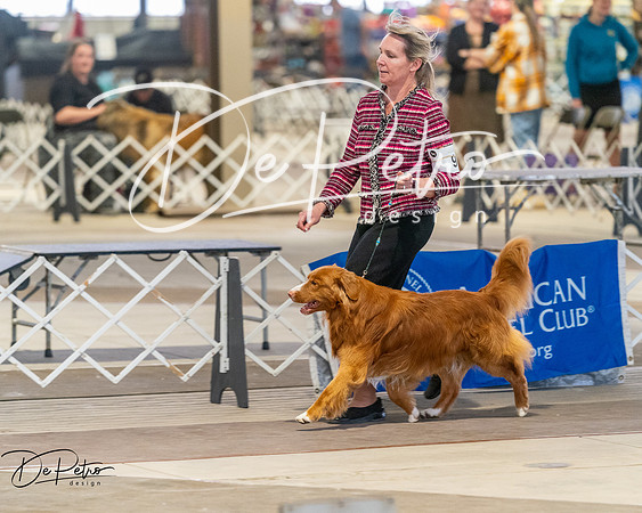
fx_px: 4171
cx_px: 321
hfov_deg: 8.8
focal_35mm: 220
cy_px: 256
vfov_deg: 7.0
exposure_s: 1/250
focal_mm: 195
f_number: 3.5
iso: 6400
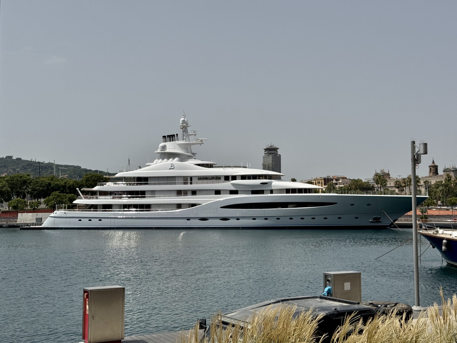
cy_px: 172
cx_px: 228
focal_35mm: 48
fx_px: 634
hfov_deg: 39.7
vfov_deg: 30.3
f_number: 1.78
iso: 80
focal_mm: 6.76
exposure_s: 1/10526
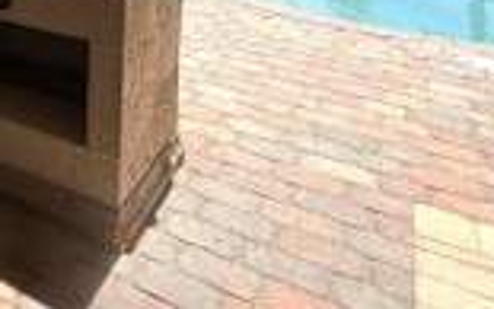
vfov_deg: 23.4
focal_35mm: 46
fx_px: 620
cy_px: -134
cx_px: -153
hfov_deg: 32.4
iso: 64
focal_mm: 2.22
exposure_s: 1/638
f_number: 2.2
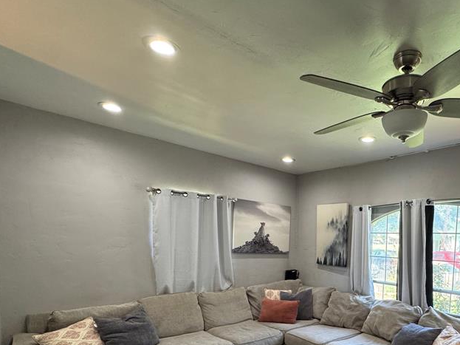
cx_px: 326
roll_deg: -2.5
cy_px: 269
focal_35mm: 23
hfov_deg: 70.5
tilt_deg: -6.3
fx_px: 306
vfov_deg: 55.3
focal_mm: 2.22
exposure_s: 1/120
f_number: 2.2
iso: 250
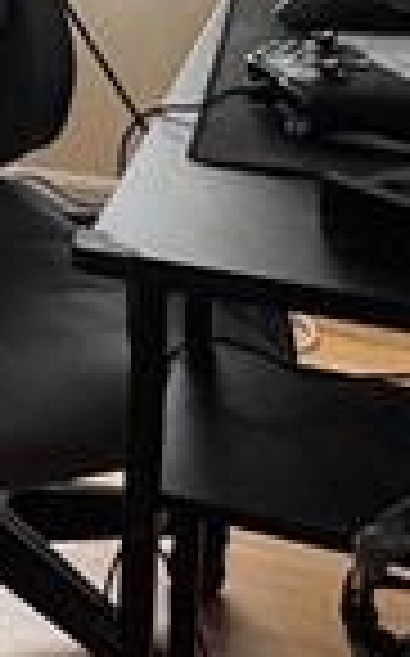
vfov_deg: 18.2
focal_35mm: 104
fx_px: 1863
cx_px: -455
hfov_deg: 11.2
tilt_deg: -5.9
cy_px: -274
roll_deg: +0.0
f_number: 2.2
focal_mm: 2.22
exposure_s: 1/99
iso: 125
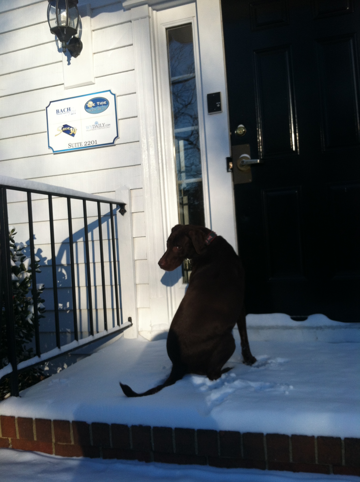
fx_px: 487
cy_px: 241
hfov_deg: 40.6
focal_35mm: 35
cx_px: 180
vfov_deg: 52.7
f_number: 2.8
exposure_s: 1/588
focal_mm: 3.85
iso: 80
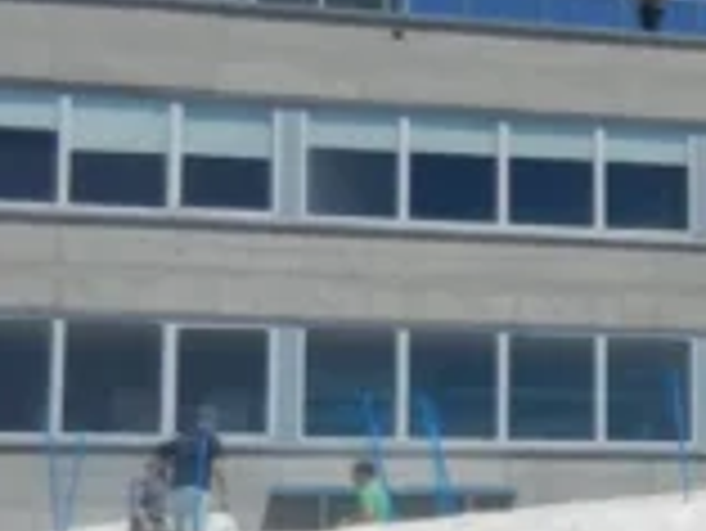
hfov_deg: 14.1
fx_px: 2490
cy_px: 387
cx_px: 1309
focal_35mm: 122
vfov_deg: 12.1
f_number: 7
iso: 160
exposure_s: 1/800
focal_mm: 4.5
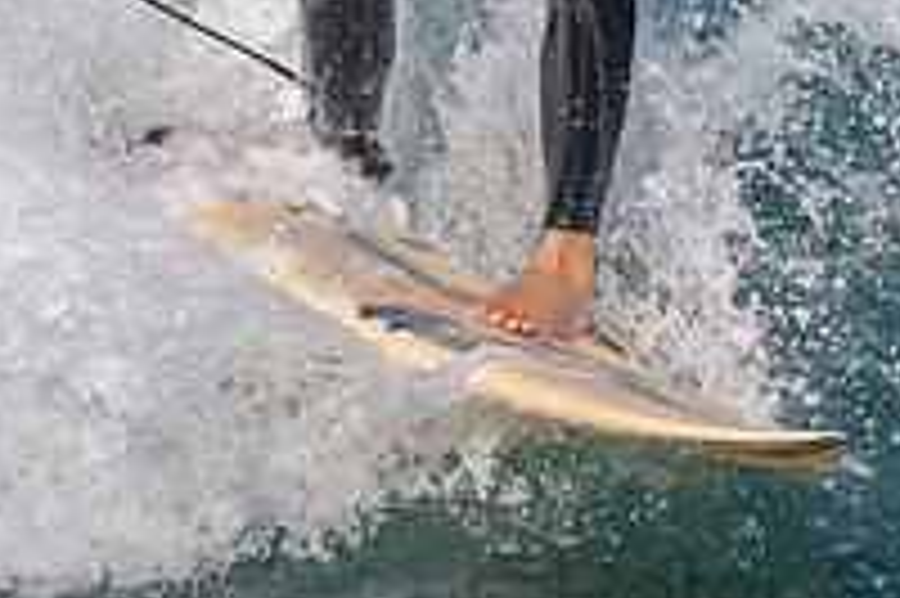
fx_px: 44437
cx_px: 569
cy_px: -346
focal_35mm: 1779
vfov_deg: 0.8
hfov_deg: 1.2
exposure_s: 1/2000
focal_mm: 500
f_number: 5.6
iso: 90
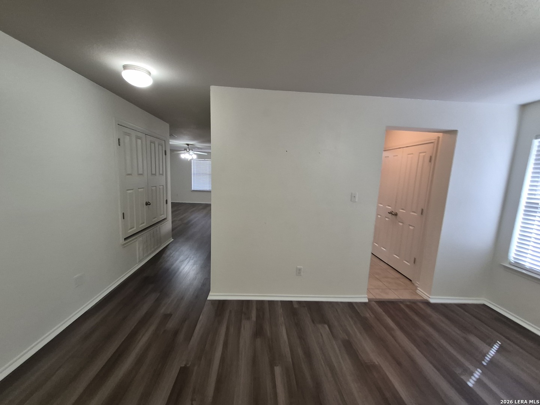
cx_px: 270
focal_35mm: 13
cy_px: 202
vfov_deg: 89.9
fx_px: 203
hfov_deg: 106.2
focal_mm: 1.74
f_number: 2.2
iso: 160
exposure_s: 1/60
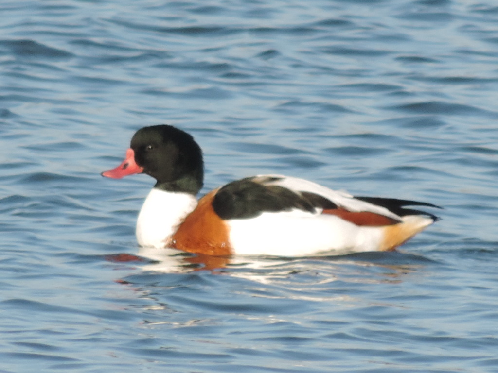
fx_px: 11509
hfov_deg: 2.5
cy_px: 186
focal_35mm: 800
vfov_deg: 1.9
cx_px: 249
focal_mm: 142.6
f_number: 5.2
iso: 80
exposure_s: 1/400
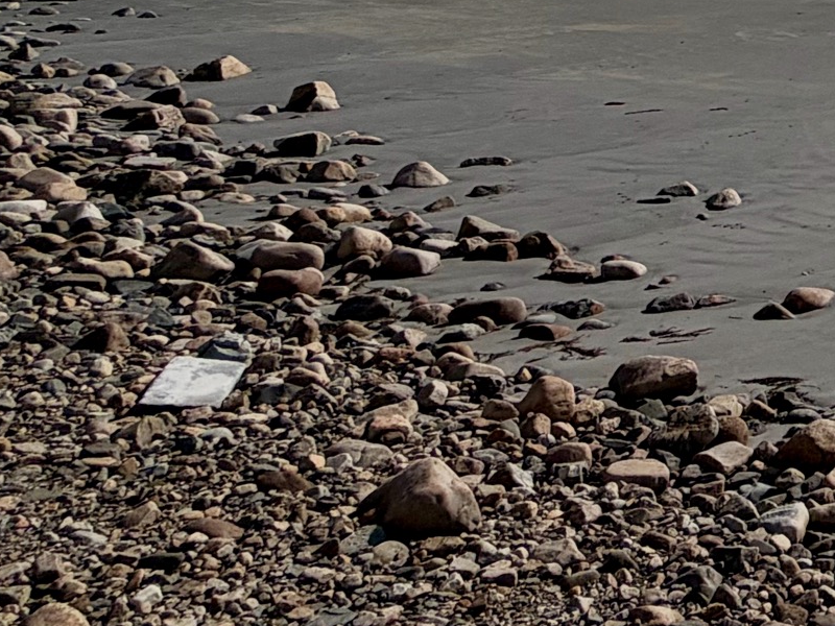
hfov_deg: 22.0
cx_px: 1488
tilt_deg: +6.2
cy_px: -347
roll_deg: +0.0
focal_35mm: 56
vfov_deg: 21.4
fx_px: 1351
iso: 20
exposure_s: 1/2841
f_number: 2.2
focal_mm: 2.22
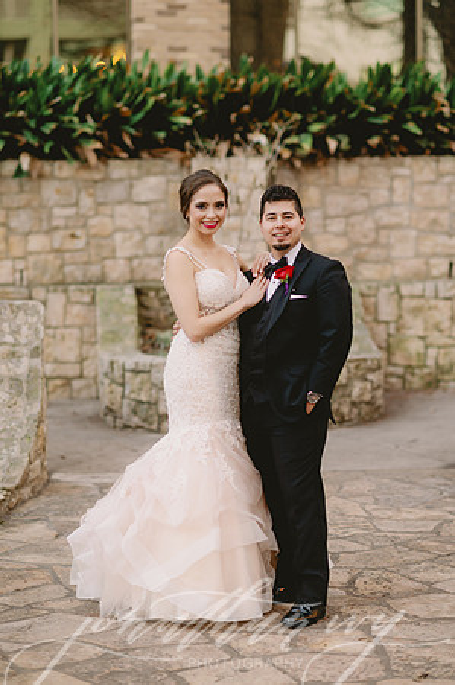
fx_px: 1615
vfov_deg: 23.9
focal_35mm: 85
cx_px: 228
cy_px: 342
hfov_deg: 16.0
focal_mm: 85
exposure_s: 1/400
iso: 500
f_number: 2.2
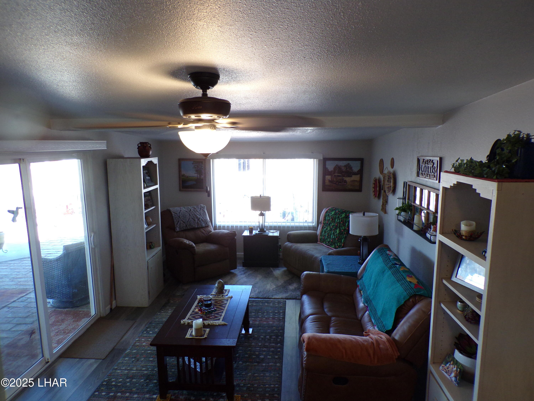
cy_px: 200
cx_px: 267
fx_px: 370
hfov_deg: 71.6
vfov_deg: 56.8
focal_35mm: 24
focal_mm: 4.3
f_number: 3
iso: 143
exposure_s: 1/34
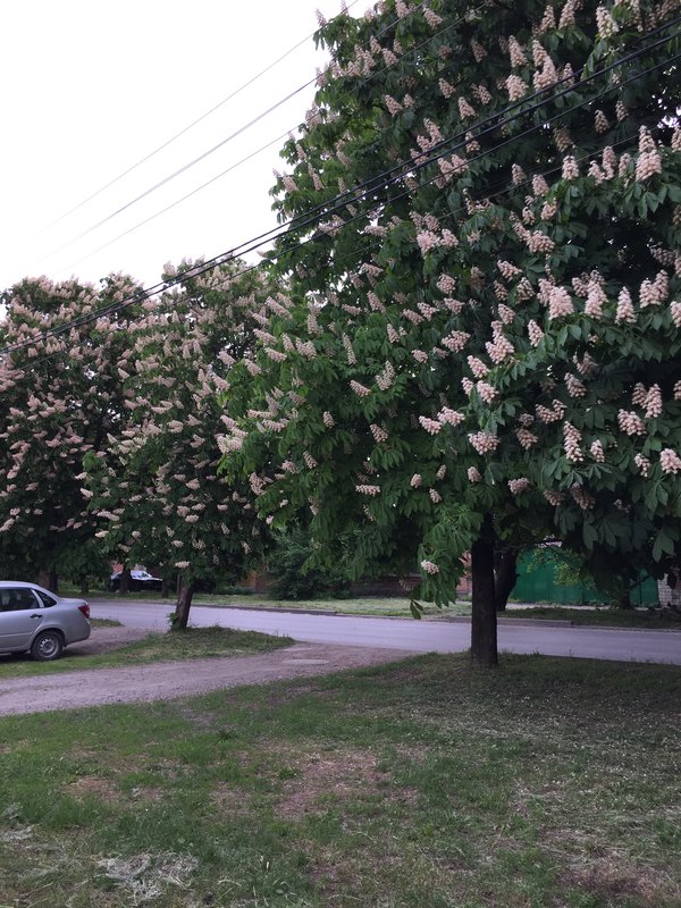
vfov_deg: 61.7
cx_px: 340
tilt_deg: +8.6
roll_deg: +0.2
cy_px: 454
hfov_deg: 48.2
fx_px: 761
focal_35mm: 29
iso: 32
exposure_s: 1/137
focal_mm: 4.15
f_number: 2.2
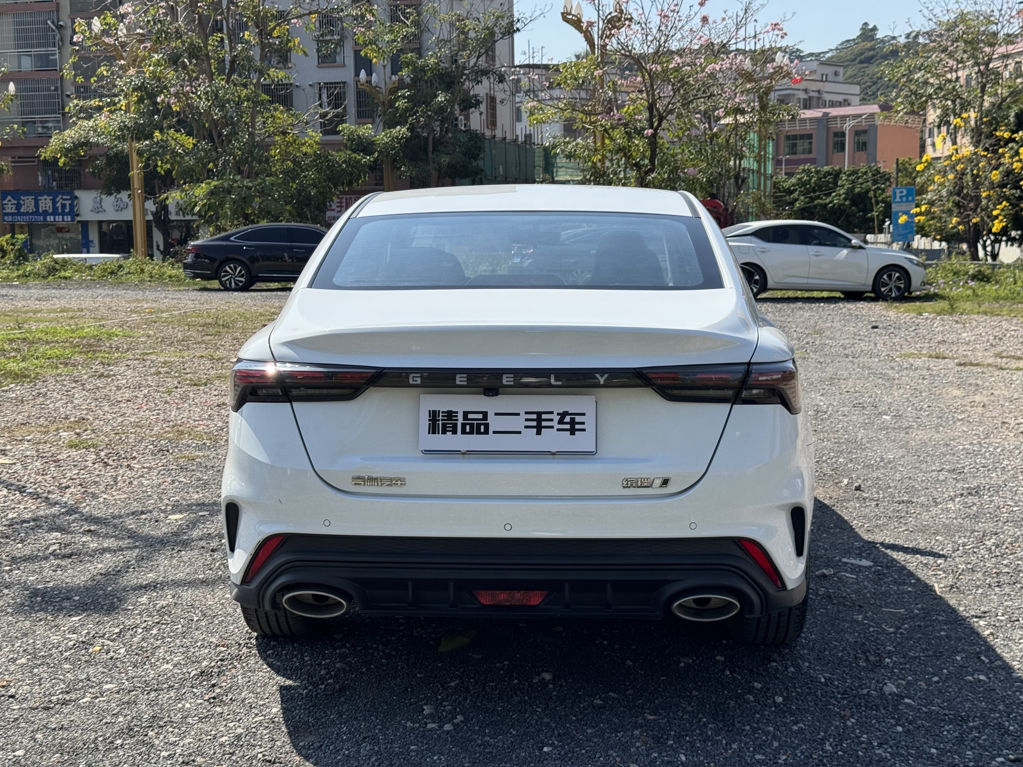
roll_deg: +1.9
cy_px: 384
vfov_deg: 30.3
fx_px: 1419
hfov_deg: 39.7
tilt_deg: -7.0
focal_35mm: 48
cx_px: 512
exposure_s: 1/3610
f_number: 1.78
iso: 64
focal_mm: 6.76
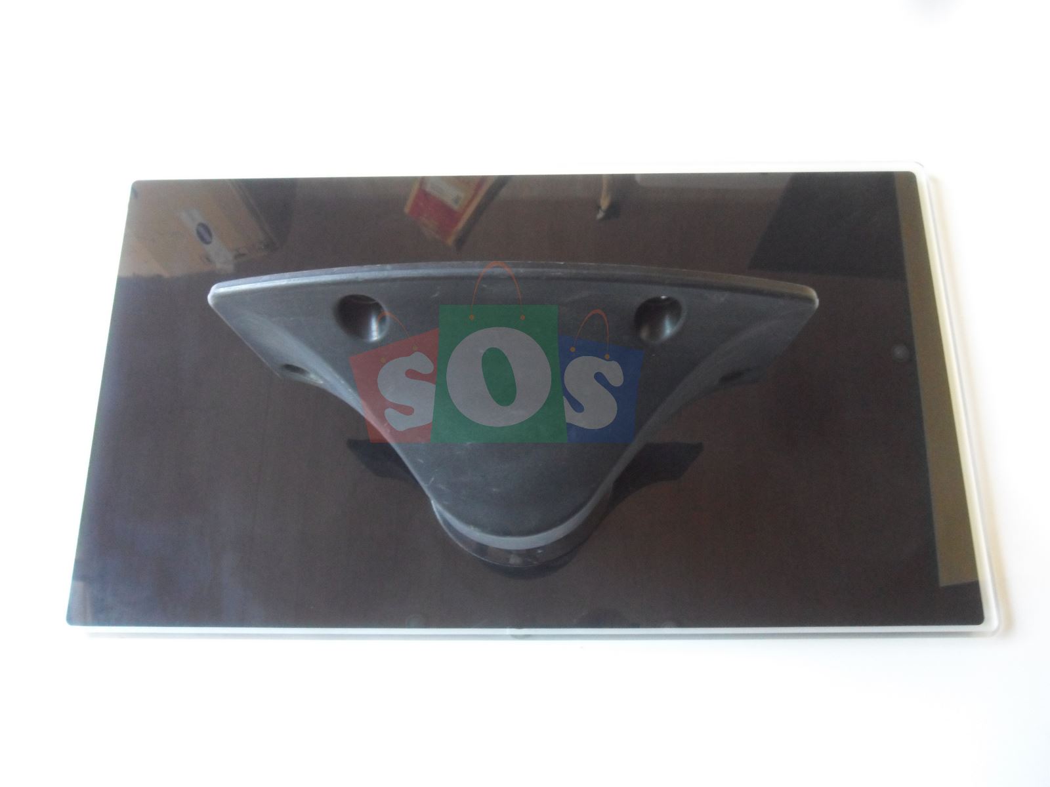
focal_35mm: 27
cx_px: 525
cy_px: 394
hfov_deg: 65.3
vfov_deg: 51.4
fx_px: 819
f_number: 3.5
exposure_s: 1/10
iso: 400
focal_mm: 4.9
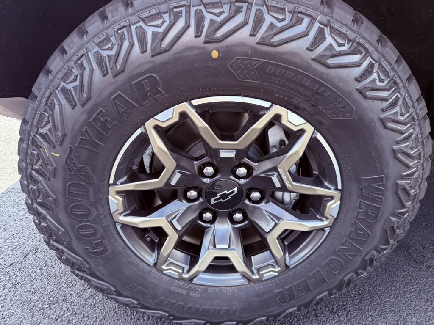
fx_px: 301
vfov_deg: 56.8
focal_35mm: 24
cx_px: 217
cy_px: 162
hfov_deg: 71.6
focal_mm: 6.76
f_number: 1.78
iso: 100
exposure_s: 1/313
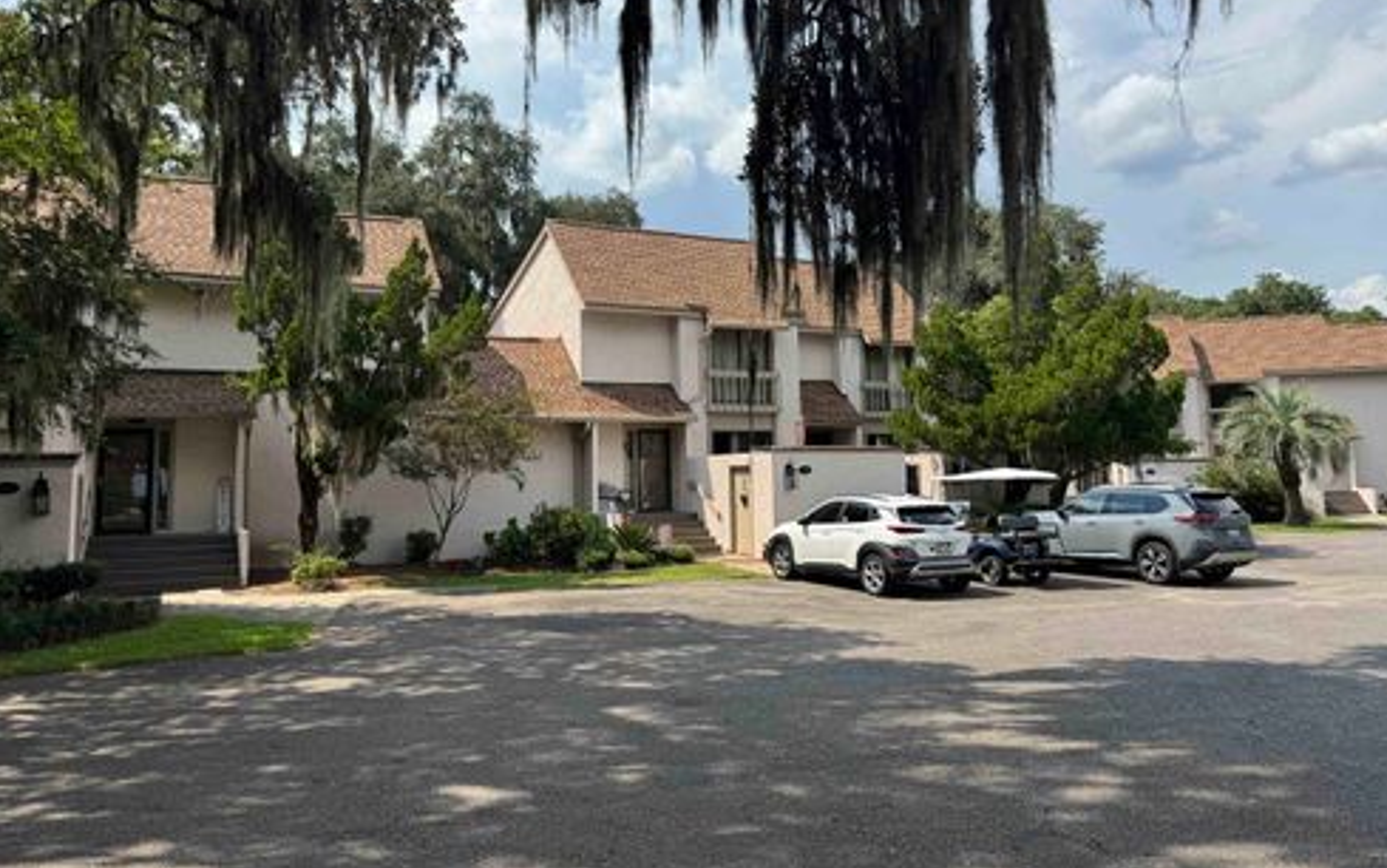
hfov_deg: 70.4
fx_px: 983
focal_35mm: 26
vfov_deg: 47.5
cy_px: 365
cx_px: 703
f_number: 1.78
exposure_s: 1/4950
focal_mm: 6.76
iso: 80
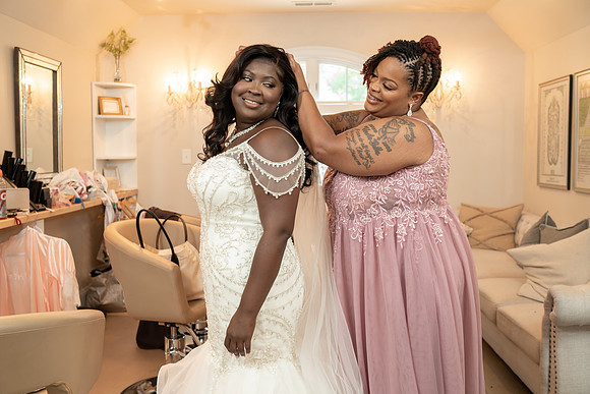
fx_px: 584
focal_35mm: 36
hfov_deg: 53.6
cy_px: 197
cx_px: 292
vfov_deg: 37.3
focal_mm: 35
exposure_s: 1/100
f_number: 4
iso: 1600
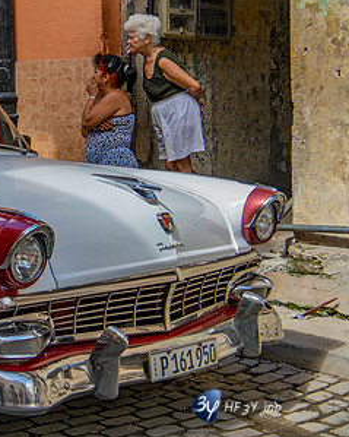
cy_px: 145
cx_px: -61
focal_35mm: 76
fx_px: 982
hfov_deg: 19.1
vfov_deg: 24.9
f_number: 5.6
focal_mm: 40
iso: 100
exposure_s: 1/125
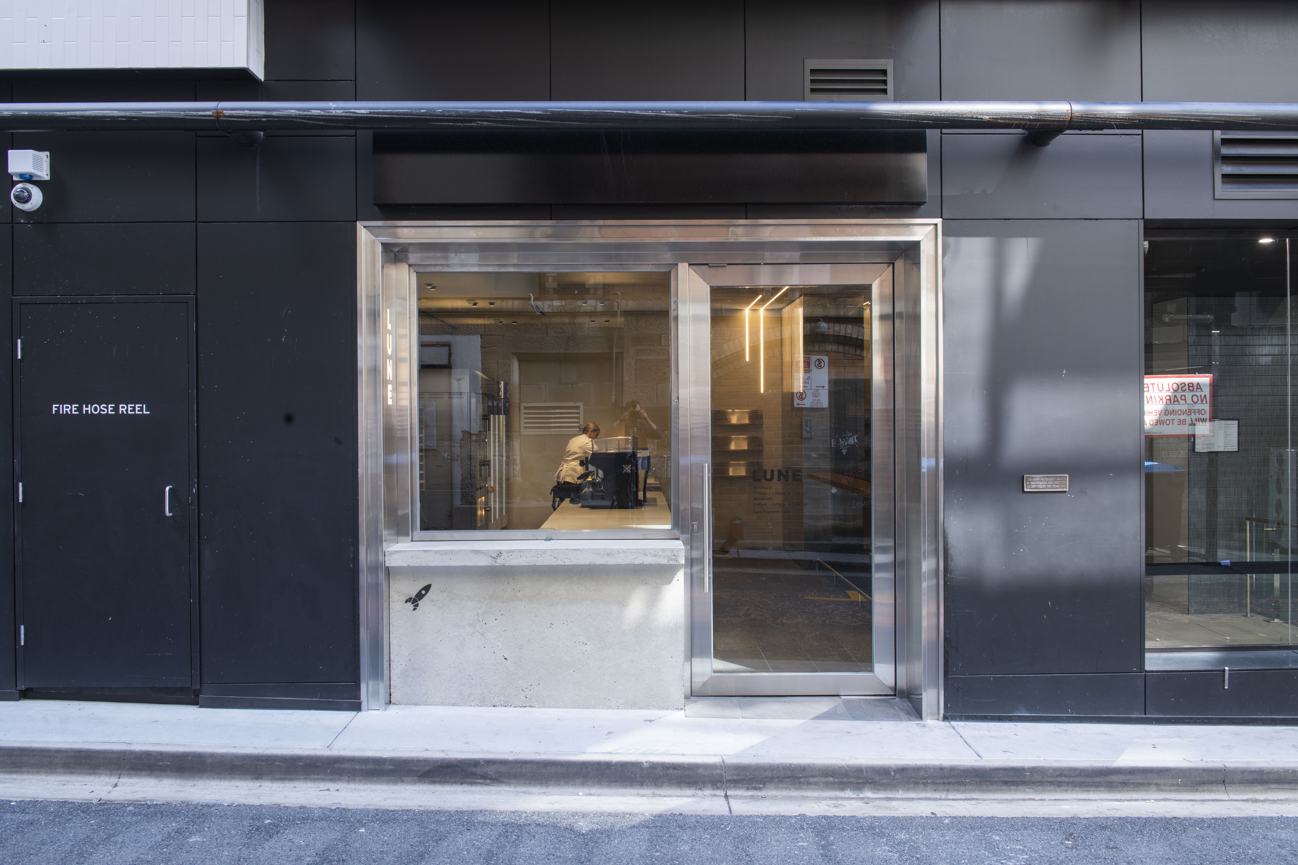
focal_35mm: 29
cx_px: 649
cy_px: 432
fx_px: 1046
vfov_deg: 45.0
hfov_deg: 63.7
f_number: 11
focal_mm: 29
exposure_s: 1/5
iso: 160
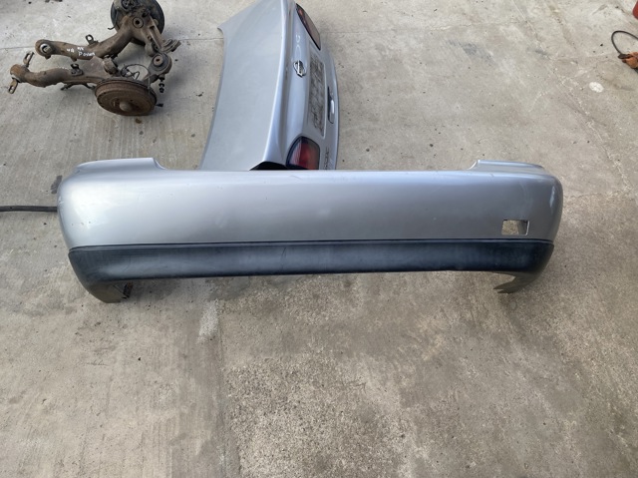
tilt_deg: -56.7
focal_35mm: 26
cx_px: 319
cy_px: 239
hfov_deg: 67.3
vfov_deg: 53.0
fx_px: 479
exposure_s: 1/458
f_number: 1.8
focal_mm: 4.25
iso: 32
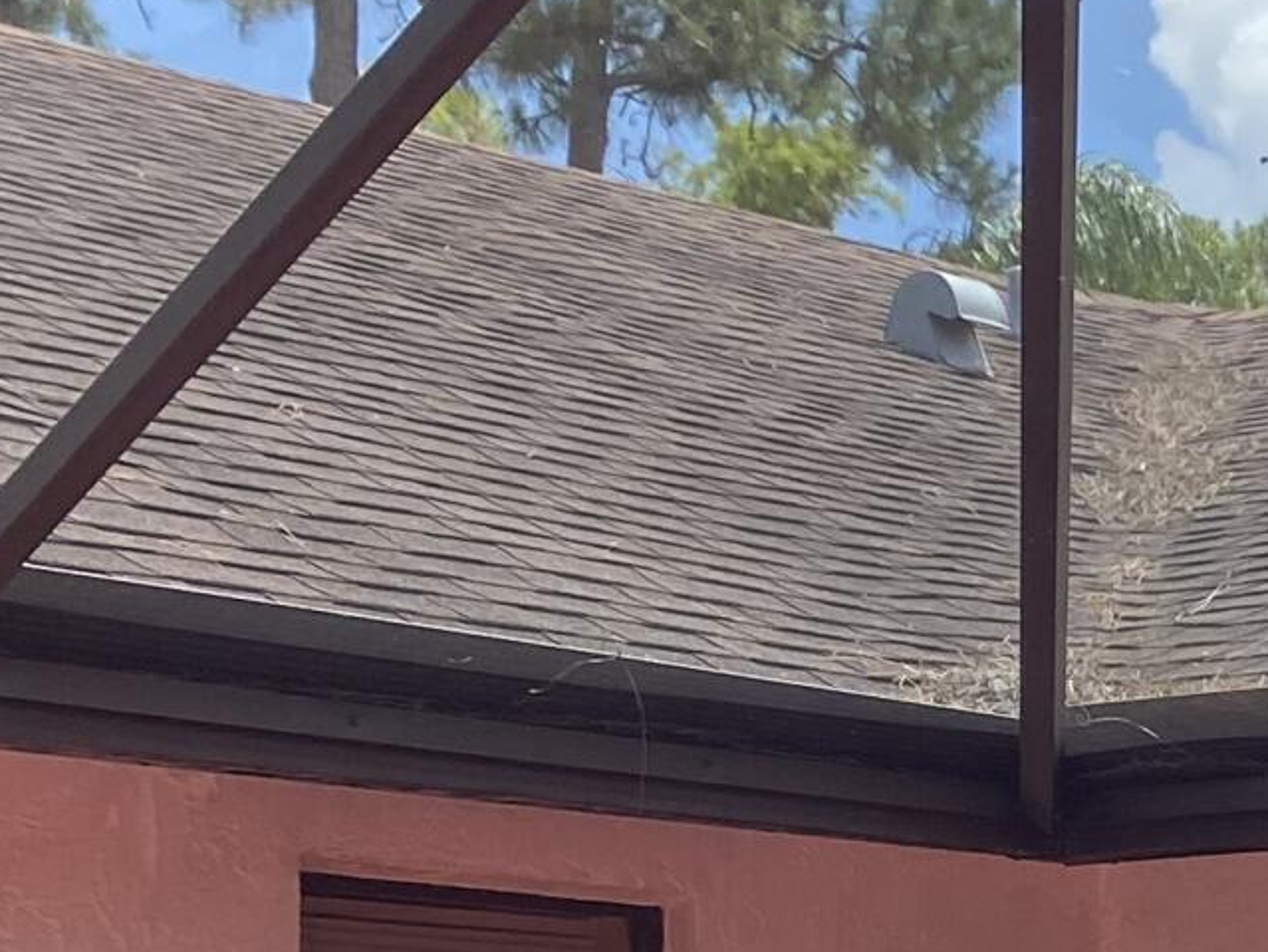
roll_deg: +1.1
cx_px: 2637
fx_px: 4471
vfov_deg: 11.6
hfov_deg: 13.5
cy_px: 1476
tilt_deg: -1.5
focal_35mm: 122
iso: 32
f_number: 1.8
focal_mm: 4.25
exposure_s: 1/877
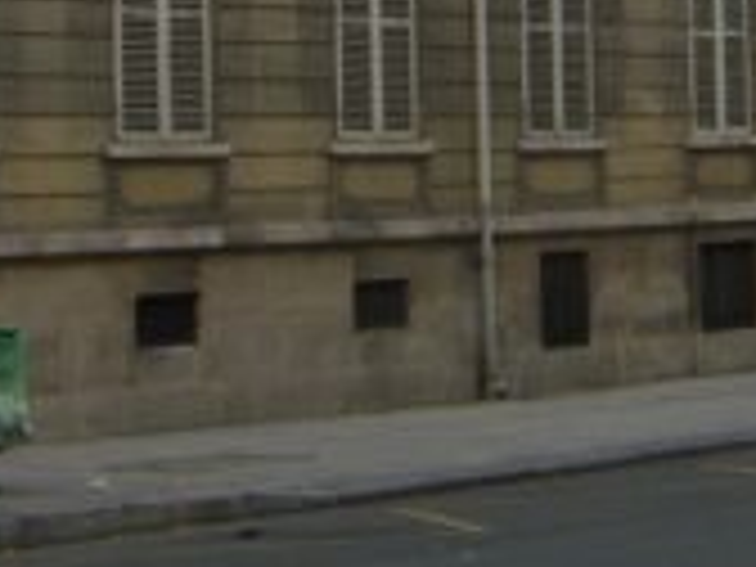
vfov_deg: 8.4
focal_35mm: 174
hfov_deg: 11.4
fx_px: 3800
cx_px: 482
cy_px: -248
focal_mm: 7.9
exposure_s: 1/320
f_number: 4
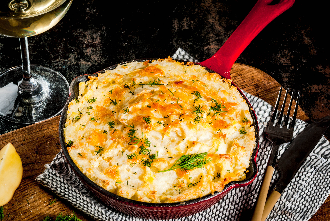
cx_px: 165
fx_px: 826
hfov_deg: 22.6
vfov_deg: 15.2
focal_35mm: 90
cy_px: 110
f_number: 14
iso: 100
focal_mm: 60
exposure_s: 1/80
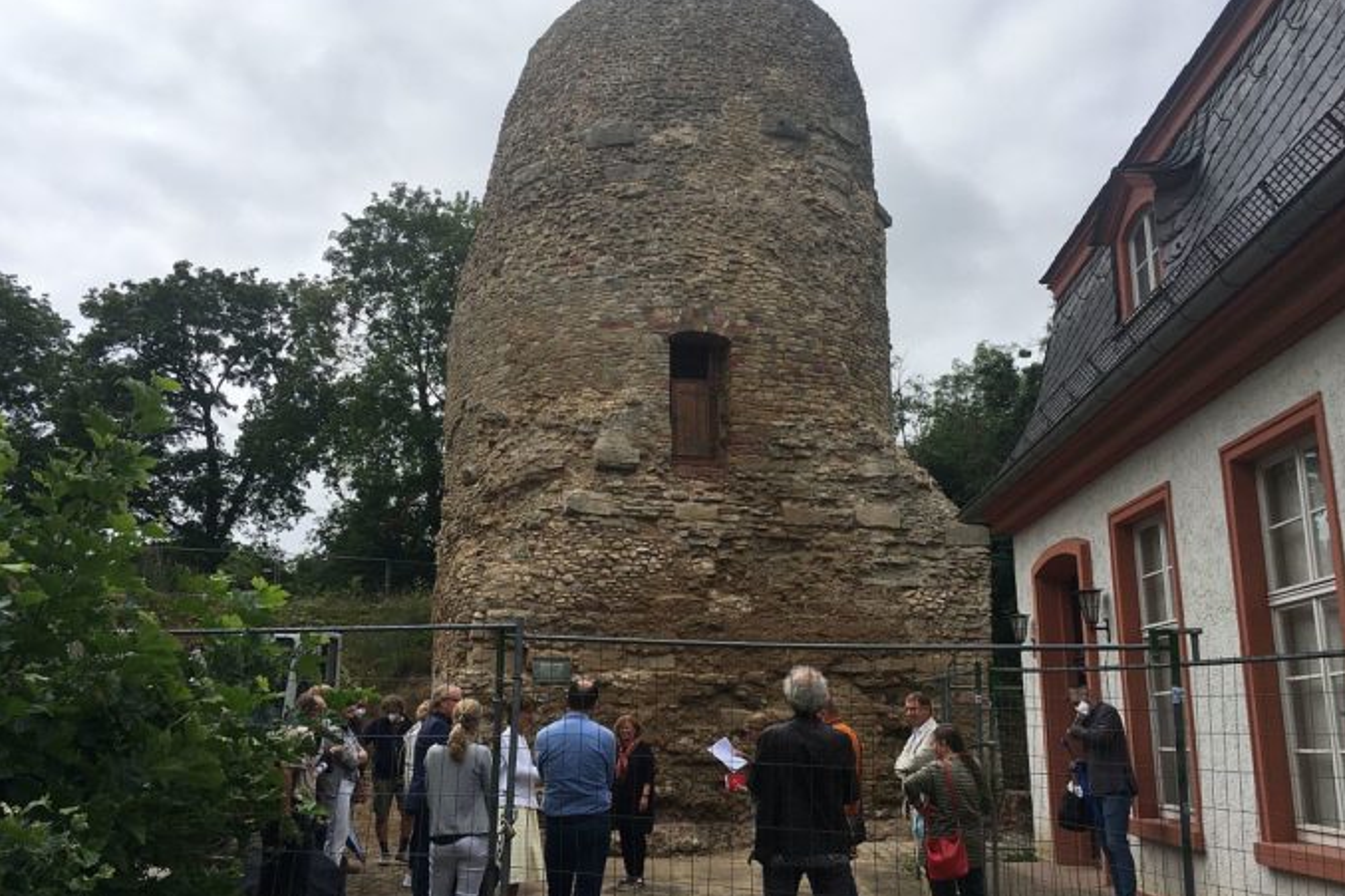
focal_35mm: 31
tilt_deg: +12.3
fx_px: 1158
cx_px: 689
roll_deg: -0.9
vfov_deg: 42.3
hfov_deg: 60.3
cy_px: 475
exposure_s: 1/1709
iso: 25
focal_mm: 4.15
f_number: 2.2
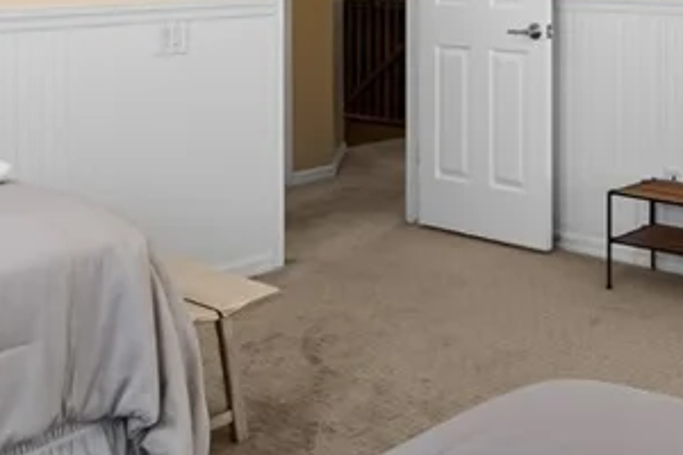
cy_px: -49
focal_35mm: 58
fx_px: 1100
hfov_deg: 32.6
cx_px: 624
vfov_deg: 22.1
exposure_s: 1/50
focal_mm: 17
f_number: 8
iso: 400
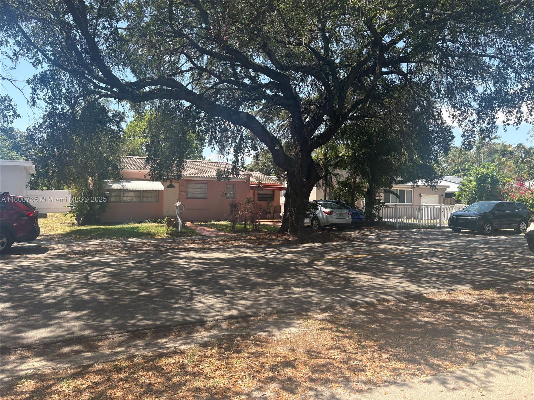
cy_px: 200
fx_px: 401
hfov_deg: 67.3
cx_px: 267
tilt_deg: -0.2
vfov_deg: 53.1
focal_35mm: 26
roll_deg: -0.3
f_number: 1.6
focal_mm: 5.96
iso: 50
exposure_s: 1/959
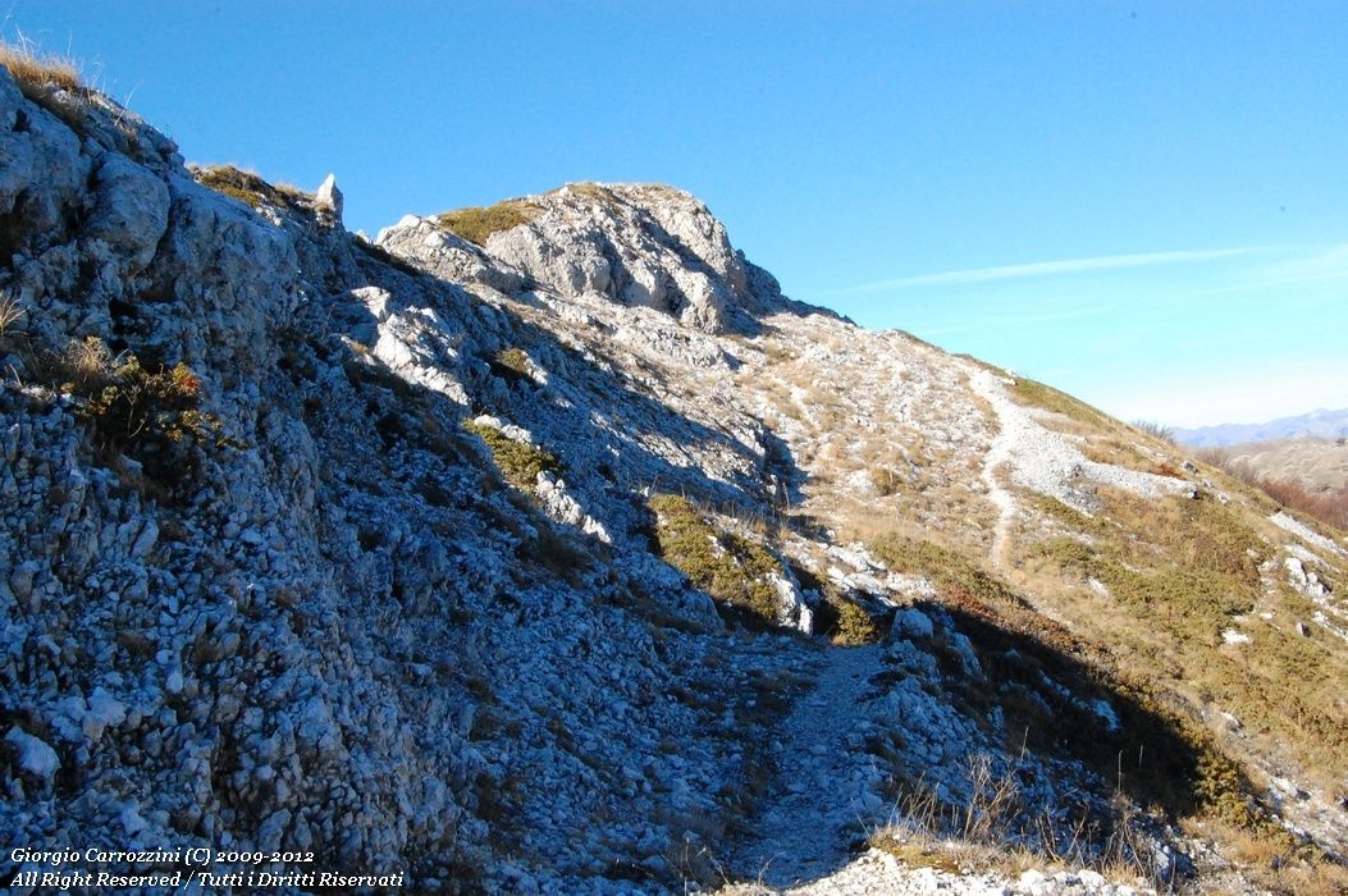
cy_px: 448
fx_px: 1459
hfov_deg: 49.6
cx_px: 674
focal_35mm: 39
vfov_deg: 34.1
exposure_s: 1/250
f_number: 25
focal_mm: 26
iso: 1600
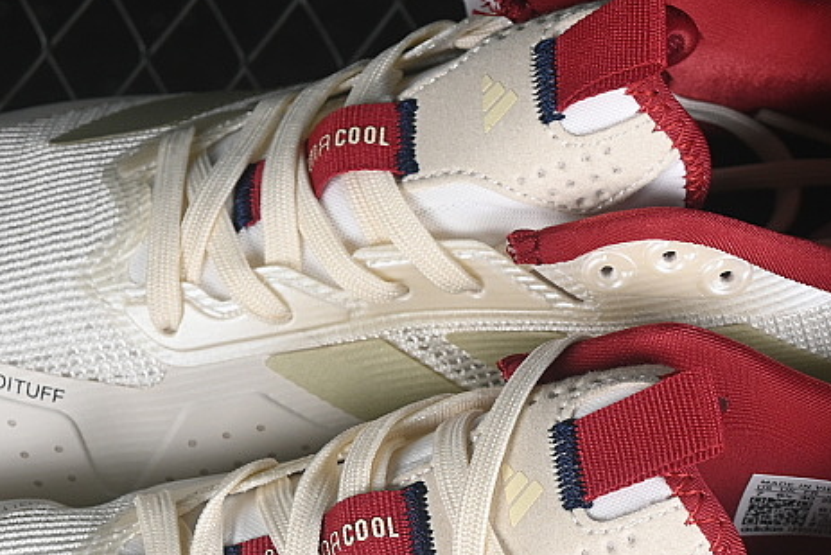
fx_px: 4041
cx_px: 474
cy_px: 537
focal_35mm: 175
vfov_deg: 7.8
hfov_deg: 11.7
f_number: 7.1
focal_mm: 50
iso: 160
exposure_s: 1/80
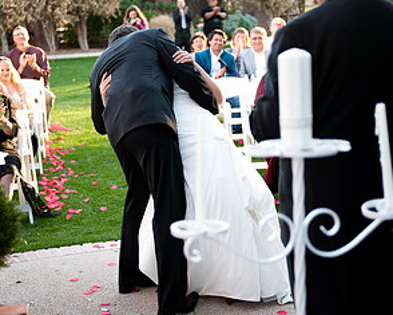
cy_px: 173
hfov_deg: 24.1
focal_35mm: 79
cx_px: 199
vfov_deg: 19.4
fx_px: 919
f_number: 2.8
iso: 200
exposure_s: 1/200
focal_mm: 55
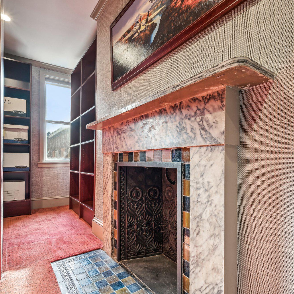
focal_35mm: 21
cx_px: 140
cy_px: 151
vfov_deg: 72.1
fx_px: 202
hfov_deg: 72.1
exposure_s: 1/25
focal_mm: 16
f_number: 8
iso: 400
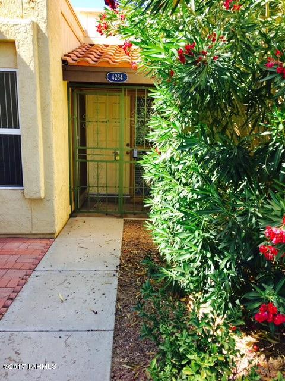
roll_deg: -1.9
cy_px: 190
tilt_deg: -8.4
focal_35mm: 29
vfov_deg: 61.7
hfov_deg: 48.2
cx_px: 142
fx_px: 318
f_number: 2.2
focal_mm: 4.15
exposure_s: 1/257
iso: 25
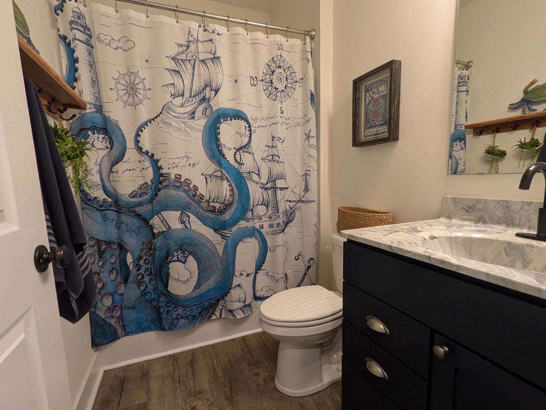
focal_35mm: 18
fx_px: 284
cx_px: 279
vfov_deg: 71.5
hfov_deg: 87.7
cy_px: 218
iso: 518
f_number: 2.2
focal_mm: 1.85
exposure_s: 1/120
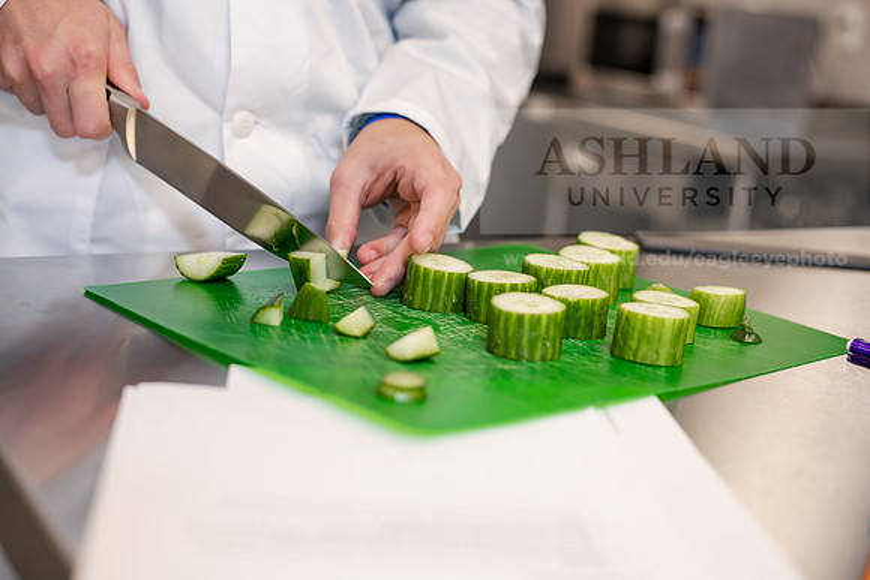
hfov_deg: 39.6
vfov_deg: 27.0
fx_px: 1209
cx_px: 435
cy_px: 290
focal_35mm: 50
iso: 400
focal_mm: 50
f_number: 2.8
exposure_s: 1/200
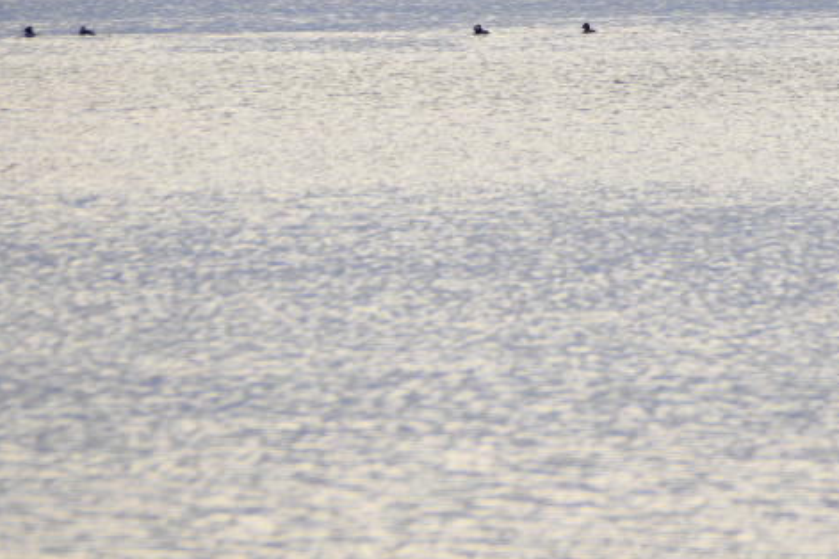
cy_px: -11
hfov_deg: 2.6
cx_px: 558
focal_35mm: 796
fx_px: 18550
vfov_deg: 1.7
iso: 160
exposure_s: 1/400
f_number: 6.3
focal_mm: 250
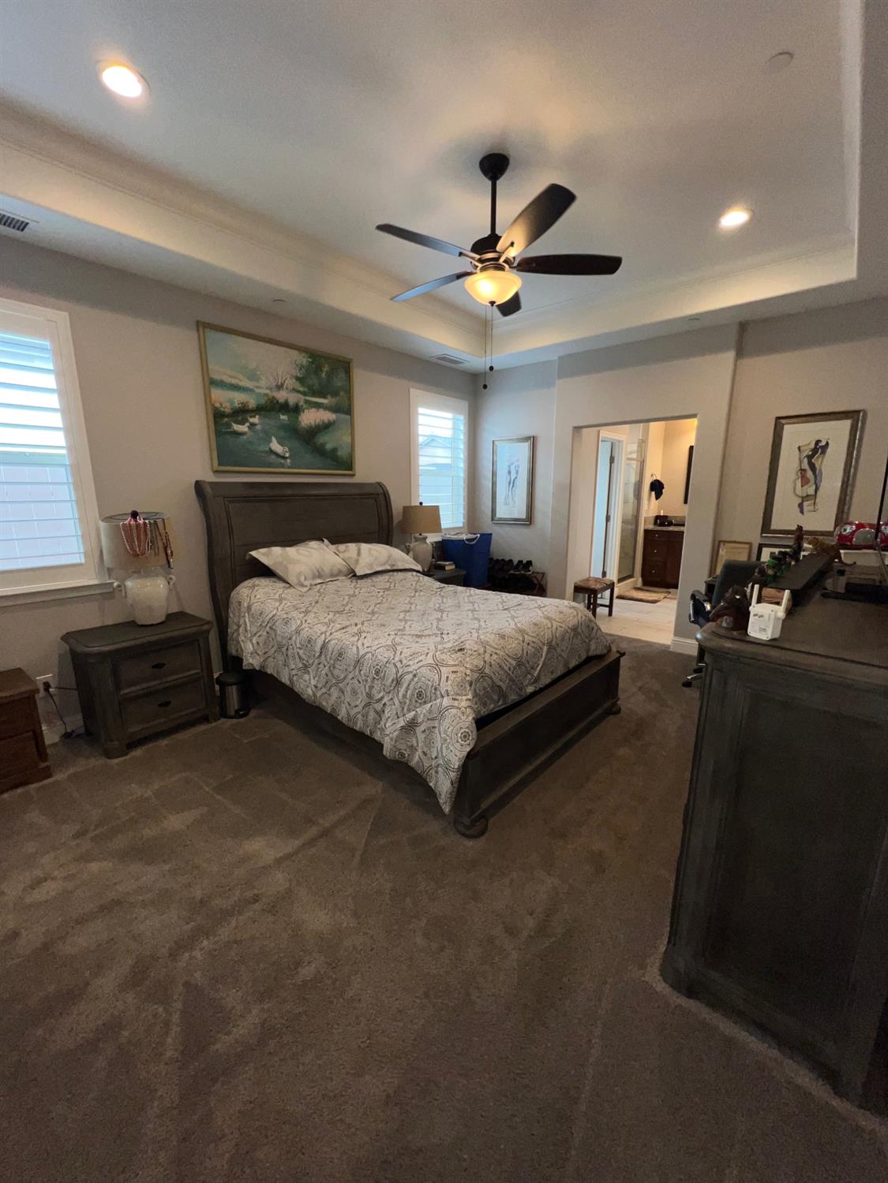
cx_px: 444
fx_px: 445
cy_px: 592
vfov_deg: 106.2
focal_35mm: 13
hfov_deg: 89.9
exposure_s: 1/122
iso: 40
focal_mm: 1.57
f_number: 1.8
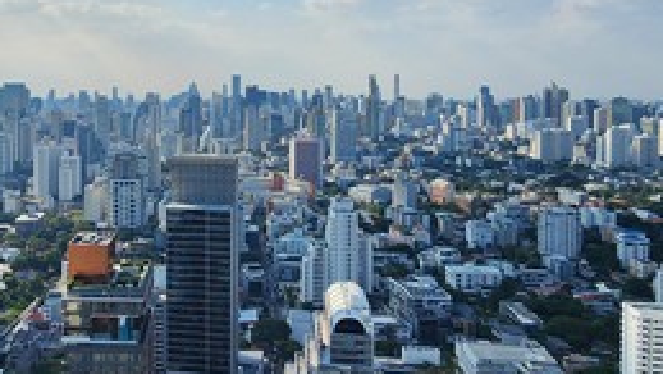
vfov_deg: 33.4
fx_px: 616
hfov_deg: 53.9
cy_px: 115
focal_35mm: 35
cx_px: 161
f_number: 2.2
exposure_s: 1/2775
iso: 50
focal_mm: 2.2
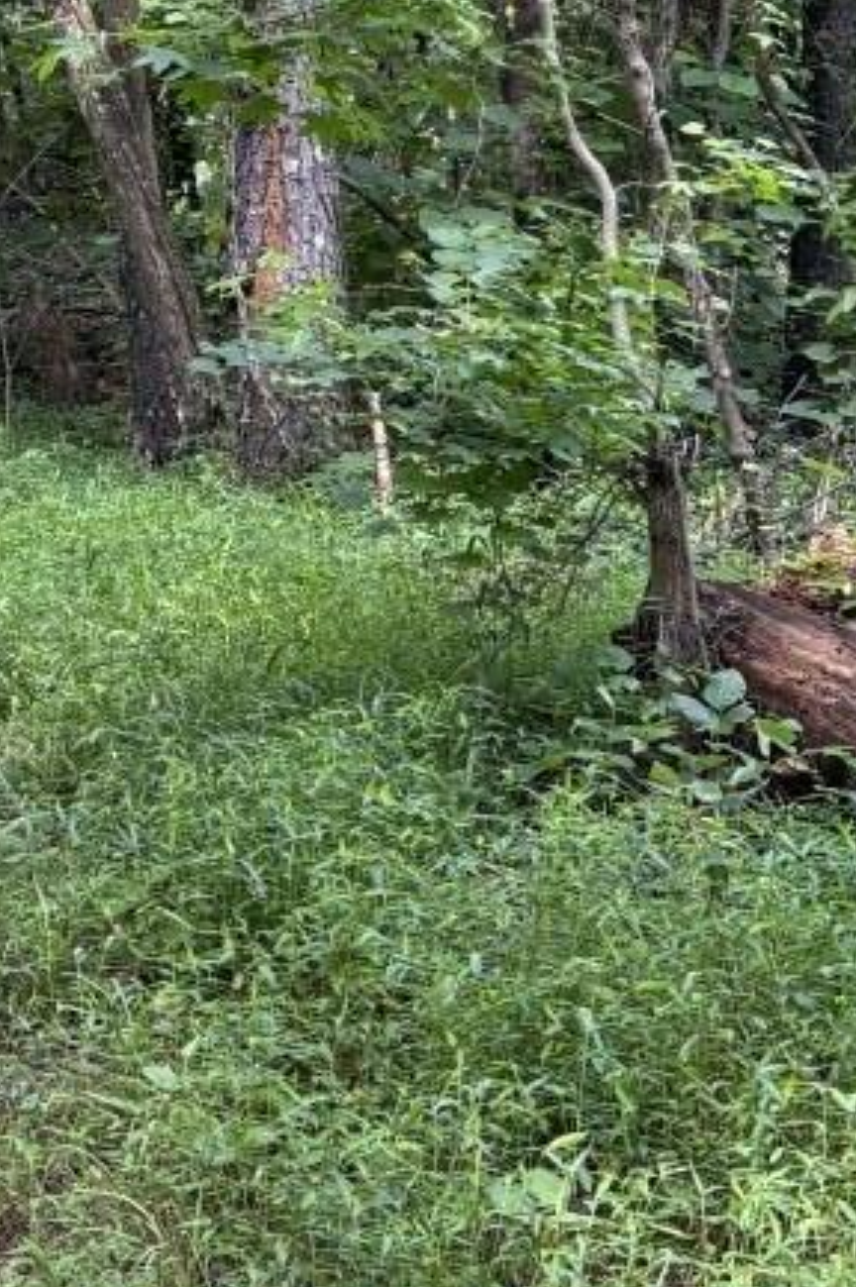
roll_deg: +1.9
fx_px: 3215
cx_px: -648
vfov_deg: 22.4
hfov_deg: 13.7
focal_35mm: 90
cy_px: 282
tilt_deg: +0.3
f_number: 1.6
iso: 64
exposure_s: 1/243
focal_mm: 5.96
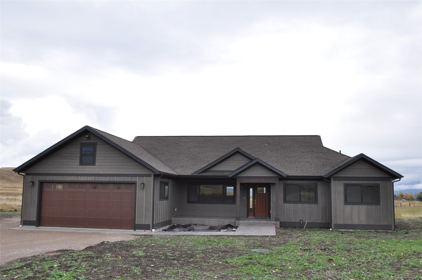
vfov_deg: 36.8
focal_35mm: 36
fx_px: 421
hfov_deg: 53.2
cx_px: 211
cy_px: 140
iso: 200
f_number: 7.1
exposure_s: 1/200
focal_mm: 24
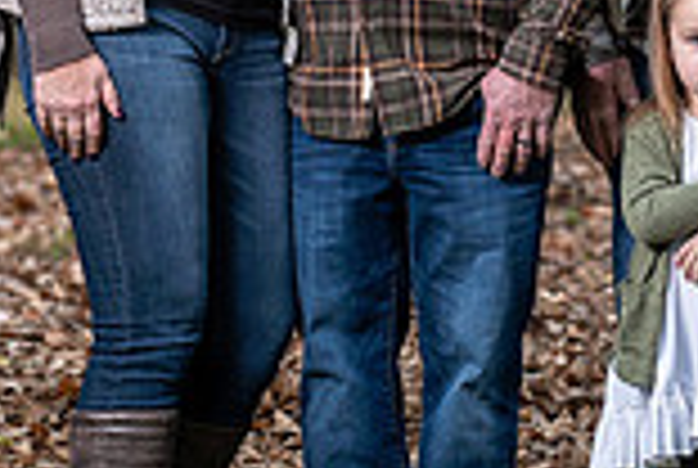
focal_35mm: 448
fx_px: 8703
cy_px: -56
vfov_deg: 3.1
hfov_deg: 4.6
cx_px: 491
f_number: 4
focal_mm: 120
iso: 200
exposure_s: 1/125
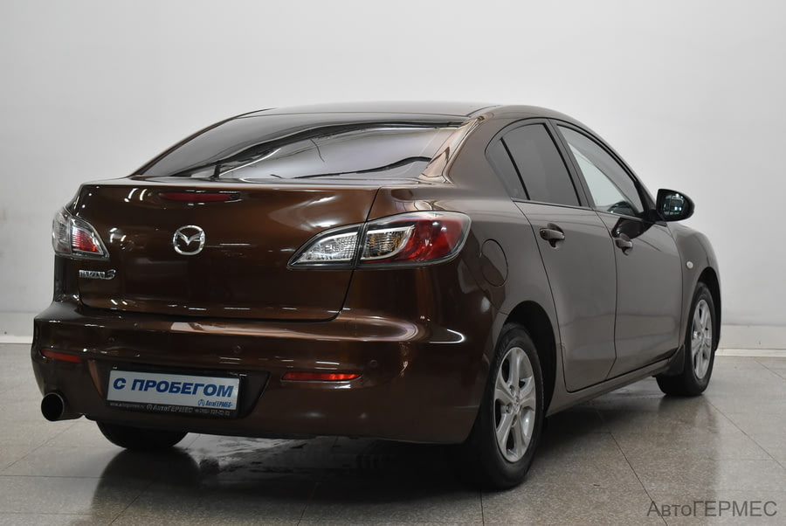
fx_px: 1475
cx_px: 393
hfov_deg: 29.8
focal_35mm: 68
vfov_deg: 20.2
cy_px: 263
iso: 1400
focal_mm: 45
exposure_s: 1/80
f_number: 5
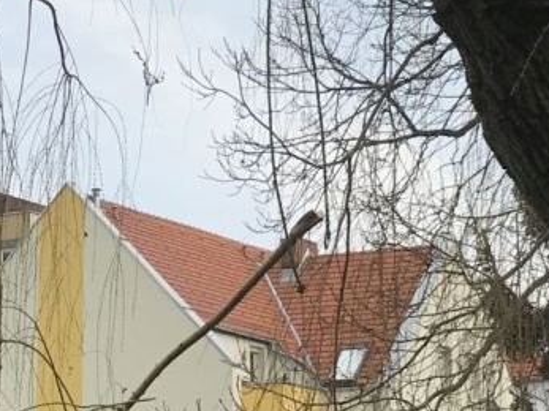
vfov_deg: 12.1
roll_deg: -0.6
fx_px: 1918
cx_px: 165
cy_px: -10
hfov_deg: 16.2
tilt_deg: +17.7
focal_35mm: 121
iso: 20
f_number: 1.8
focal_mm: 3.99
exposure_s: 1/2037
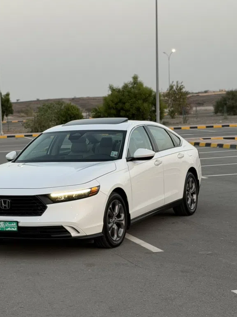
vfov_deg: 23.0
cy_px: 164
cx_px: 50
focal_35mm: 85
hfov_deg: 17.2
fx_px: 776
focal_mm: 6.76
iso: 64
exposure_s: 1/121
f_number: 1.78
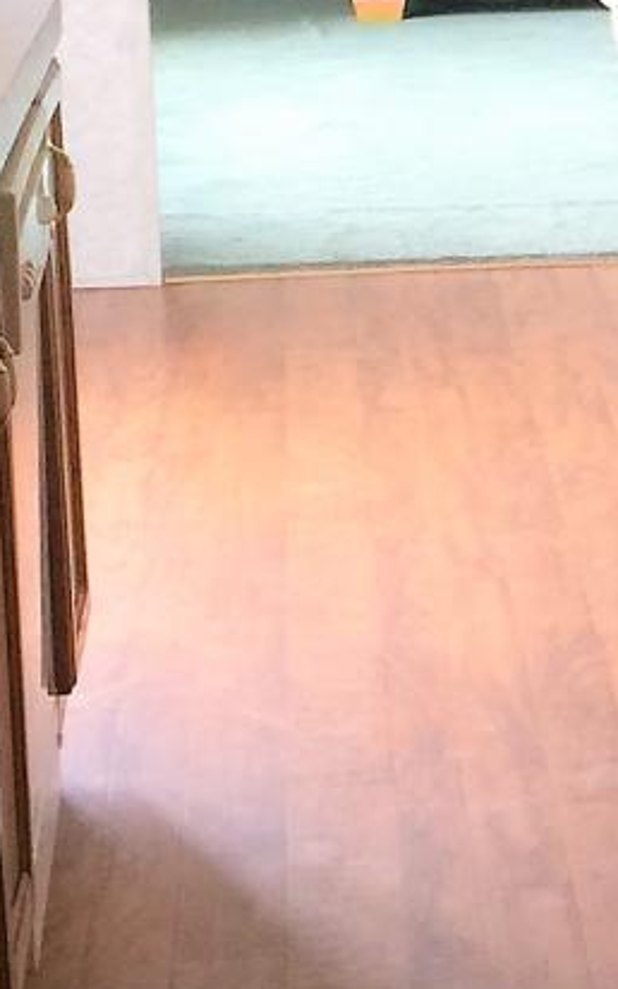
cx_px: 1042
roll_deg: -1.1
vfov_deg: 14.0
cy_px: 386
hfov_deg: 8.5
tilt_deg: -11.3
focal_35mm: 149
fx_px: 4017
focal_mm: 4.15
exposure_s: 1/15
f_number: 2.2
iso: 40
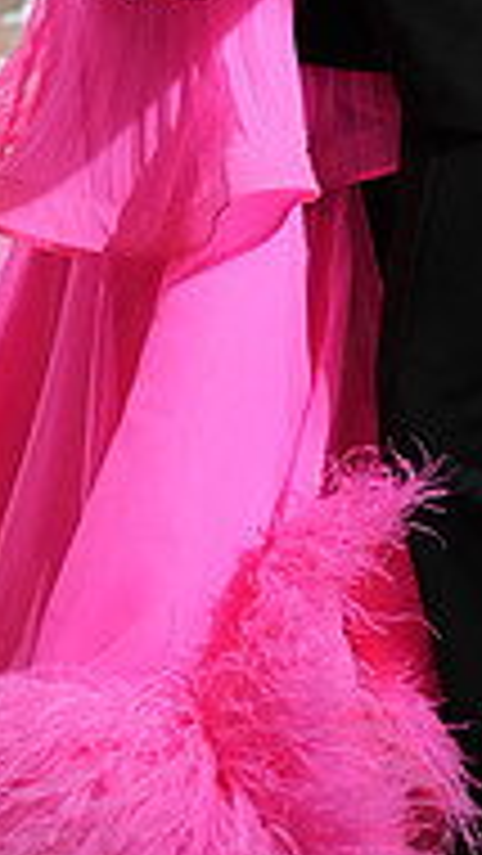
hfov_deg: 11.1
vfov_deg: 18.1
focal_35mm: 109
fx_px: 2474
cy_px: -302
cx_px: 354
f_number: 4
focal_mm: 34
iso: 5000
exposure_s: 1/500
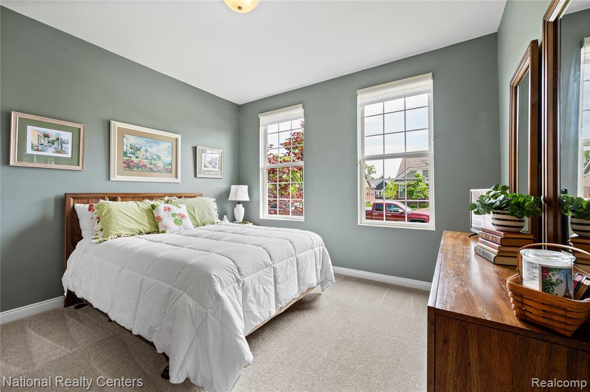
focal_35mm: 14
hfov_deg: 104.3
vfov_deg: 81.1
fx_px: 229
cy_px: 196
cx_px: 295
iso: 100
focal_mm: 14
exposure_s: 1/6
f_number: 11
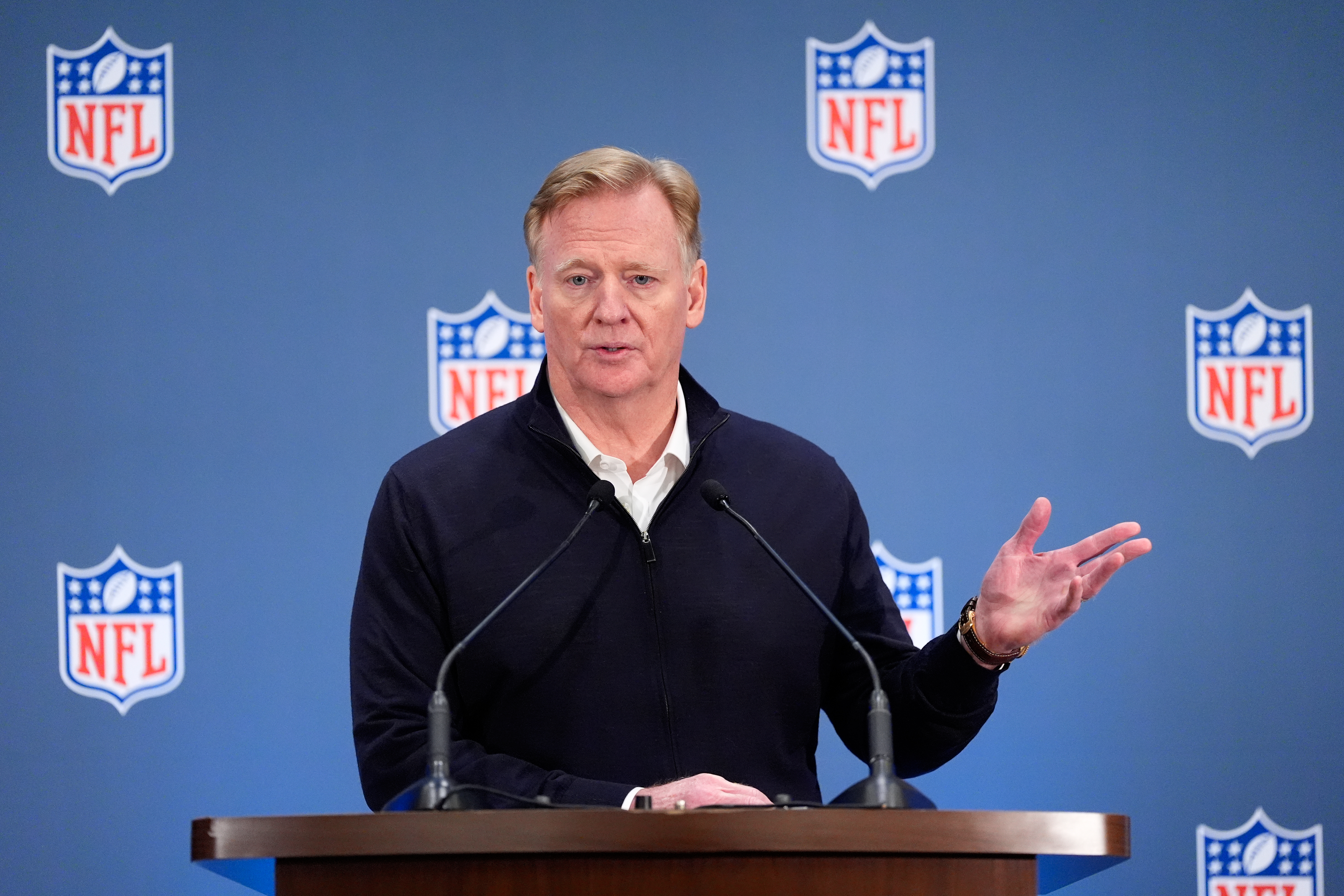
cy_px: 448
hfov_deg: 12.0
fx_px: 6384
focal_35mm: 171
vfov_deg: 8.0
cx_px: 672
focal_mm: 171
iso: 5000
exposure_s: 1/640
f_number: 2.8
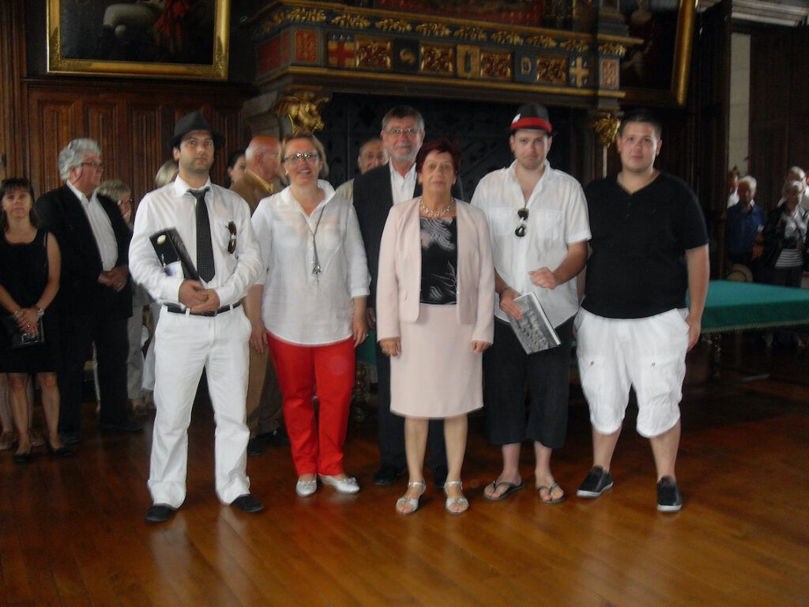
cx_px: 404
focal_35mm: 37
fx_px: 865
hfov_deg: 50.1
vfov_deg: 38.7
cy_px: 304
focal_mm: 6.3
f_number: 2.8
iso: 160
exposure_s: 1/45
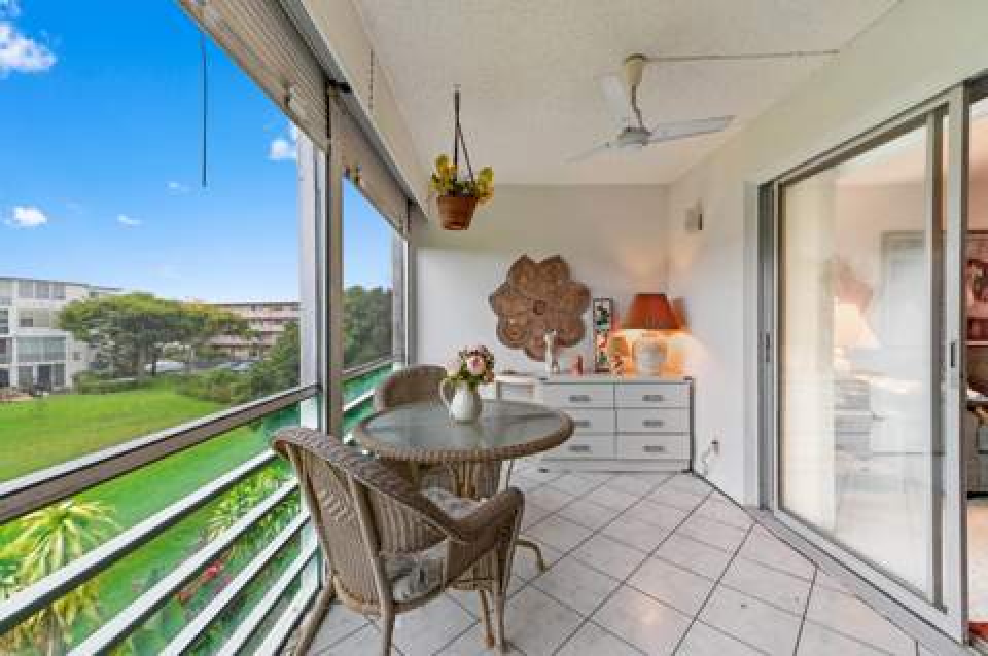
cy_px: 328
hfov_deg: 104.3
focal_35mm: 14
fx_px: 384
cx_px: 494
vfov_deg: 81.1
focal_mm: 14
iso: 400
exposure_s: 1/20
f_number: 9
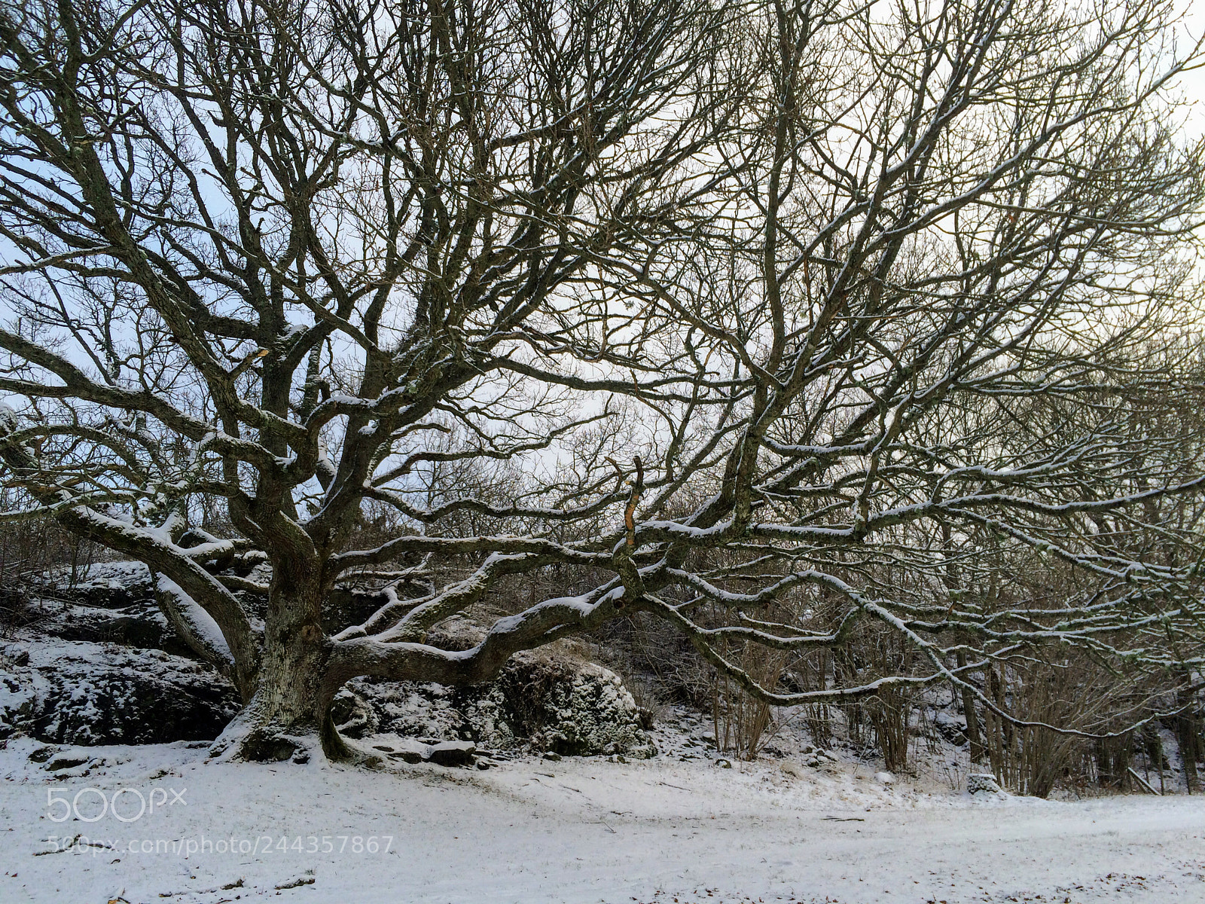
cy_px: 452
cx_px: 602
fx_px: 1010
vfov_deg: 48.2
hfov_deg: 61.7
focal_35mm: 29
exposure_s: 1/488
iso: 32
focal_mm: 4.15
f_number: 2.2
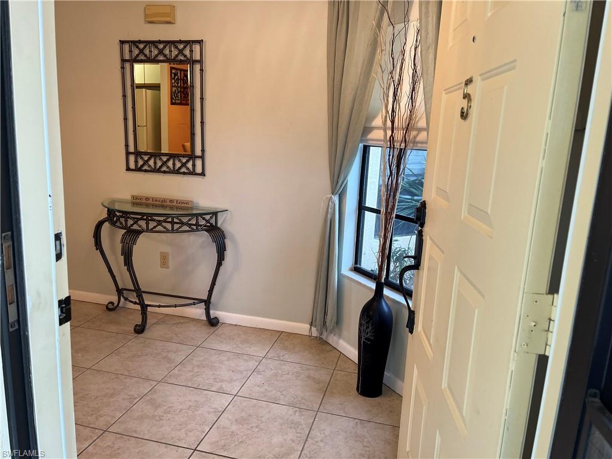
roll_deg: -3.7
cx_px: 306
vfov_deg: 53.1
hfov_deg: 67.3
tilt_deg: -11.8
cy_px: 230
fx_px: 460
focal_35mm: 26
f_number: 1.6
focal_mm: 5.1
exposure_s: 1/120
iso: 125
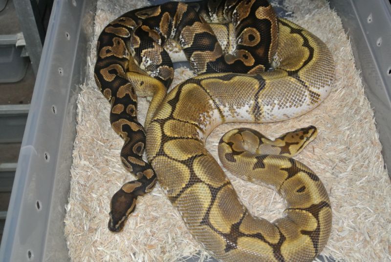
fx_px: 609
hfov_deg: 35.6
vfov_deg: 24.3
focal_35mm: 56
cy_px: 131
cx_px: 196
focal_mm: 21.1
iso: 800
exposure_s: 1/60
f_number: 5
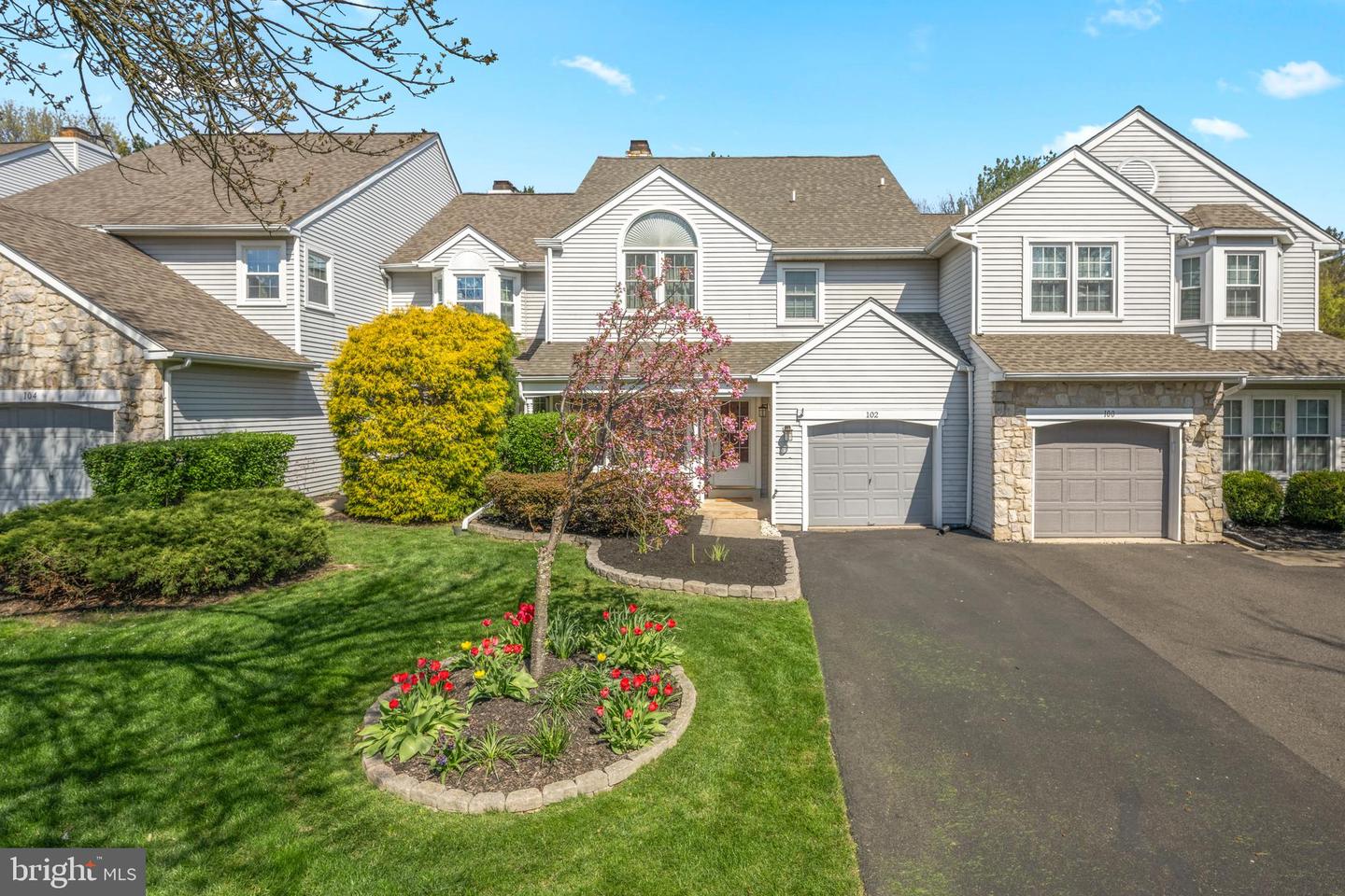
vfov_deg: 68.9
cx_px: 672
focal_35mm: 18
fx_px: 654
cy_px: 448
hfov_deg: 91.6
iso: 250
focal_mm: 17.5
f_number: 7.1
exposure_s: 1/1250
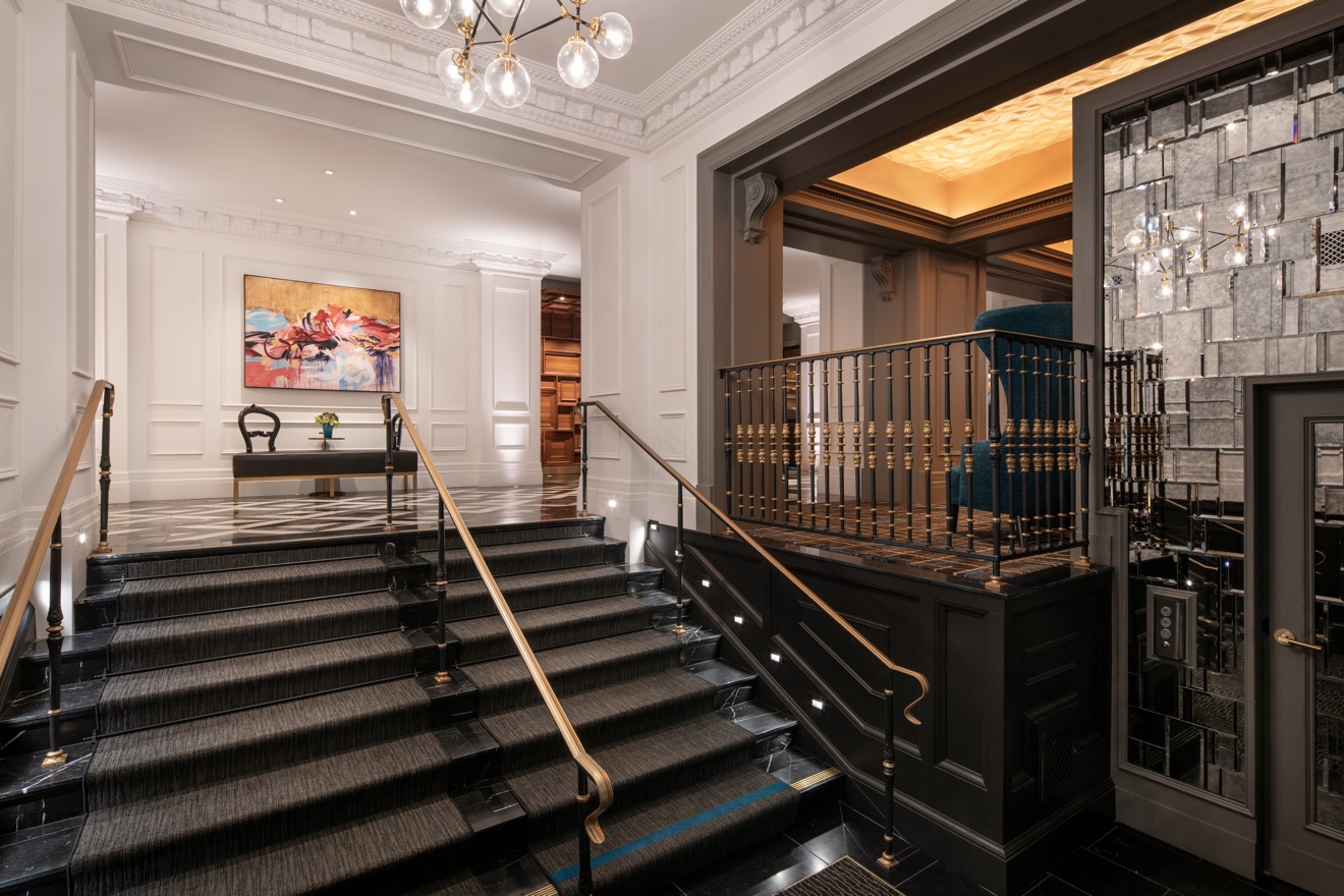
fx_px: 635
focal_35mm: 17
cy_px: 448
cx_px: 672
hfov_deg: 93.3
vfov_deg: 70.4
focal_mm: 17
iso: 100
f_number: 11
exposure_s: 2.5
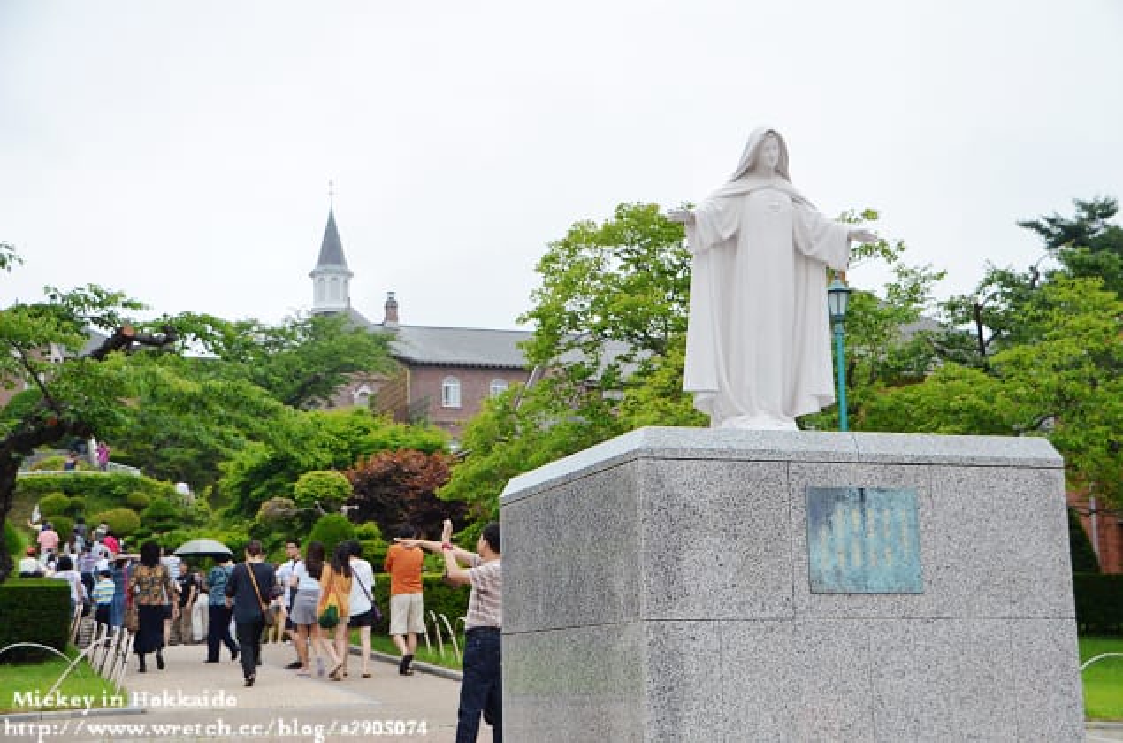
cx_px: 562
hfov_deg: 37.9
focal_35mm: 52
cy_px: 372
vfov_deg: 25.6
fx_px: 1634
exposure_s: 1/4000
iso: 1600
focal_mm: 35
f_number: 5
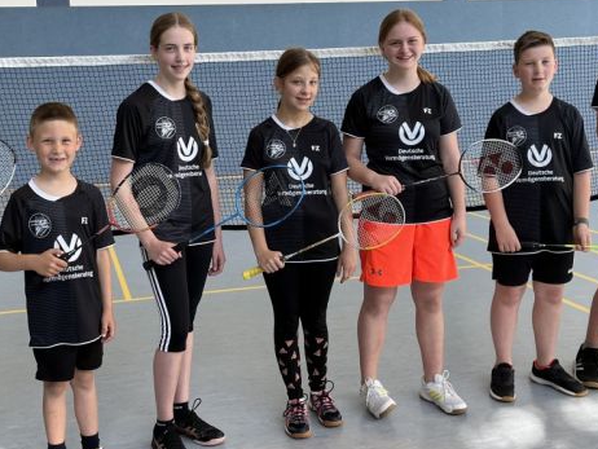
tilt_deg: -8.0
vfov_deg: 32.2
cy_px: 225
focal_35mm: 45
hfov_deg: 41.9
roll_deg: +2.1
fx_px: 778
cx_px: 243
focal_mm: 5.1
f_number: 1.6
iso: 80
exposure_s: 1/121
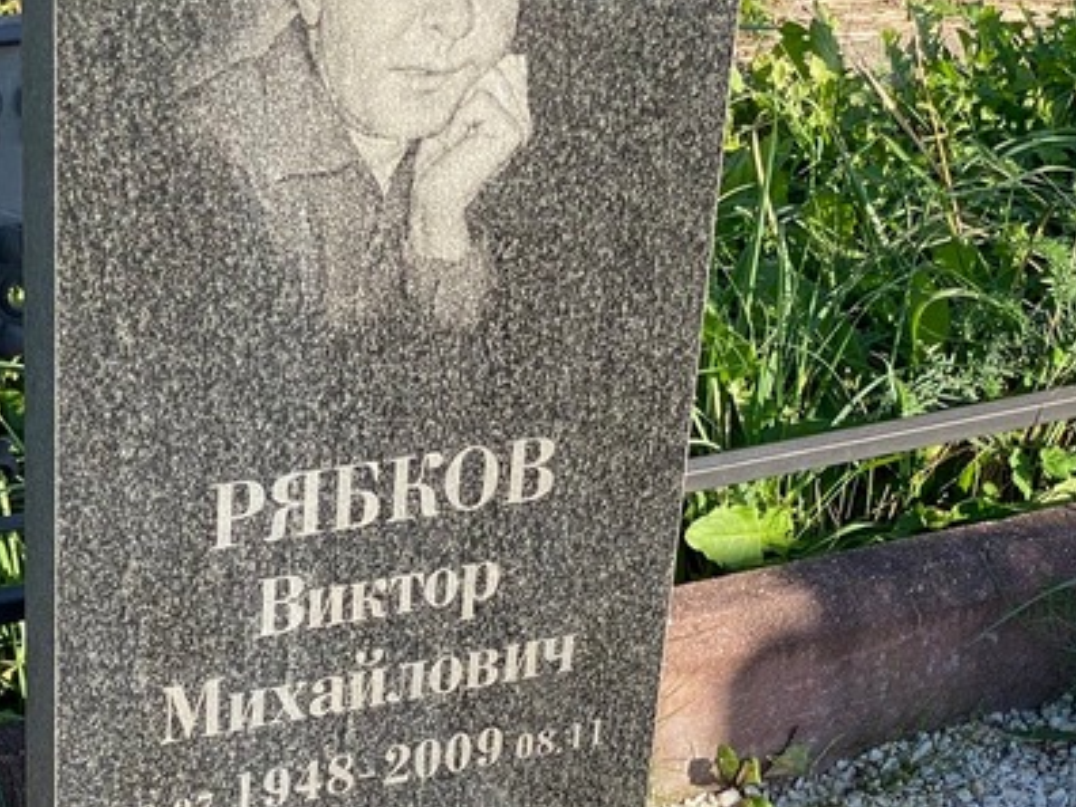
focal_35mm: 105
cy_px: 747
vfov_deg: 13.9
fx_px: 3264
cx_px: 500
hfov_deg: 18.7
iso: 20
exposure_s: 1/444
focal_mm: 6
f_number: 2
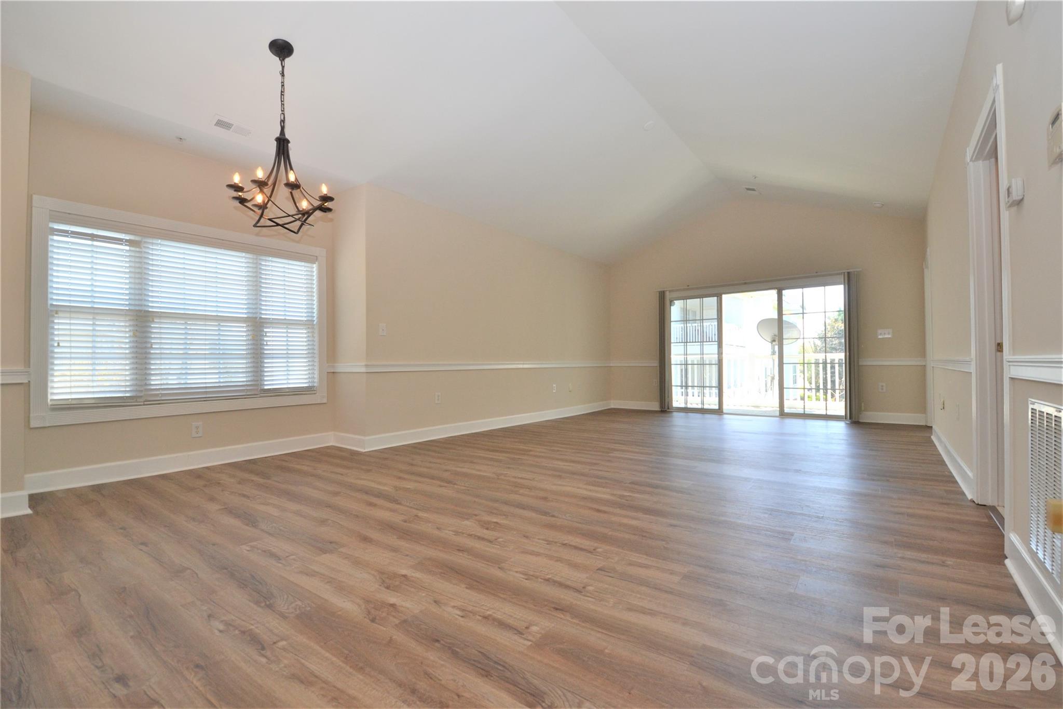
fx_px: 443
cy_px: 354
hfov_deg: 100.4
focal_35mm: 15
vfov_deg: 77.3
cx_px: 532
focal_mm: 10
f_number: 5.6
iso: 360
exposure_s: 1/125
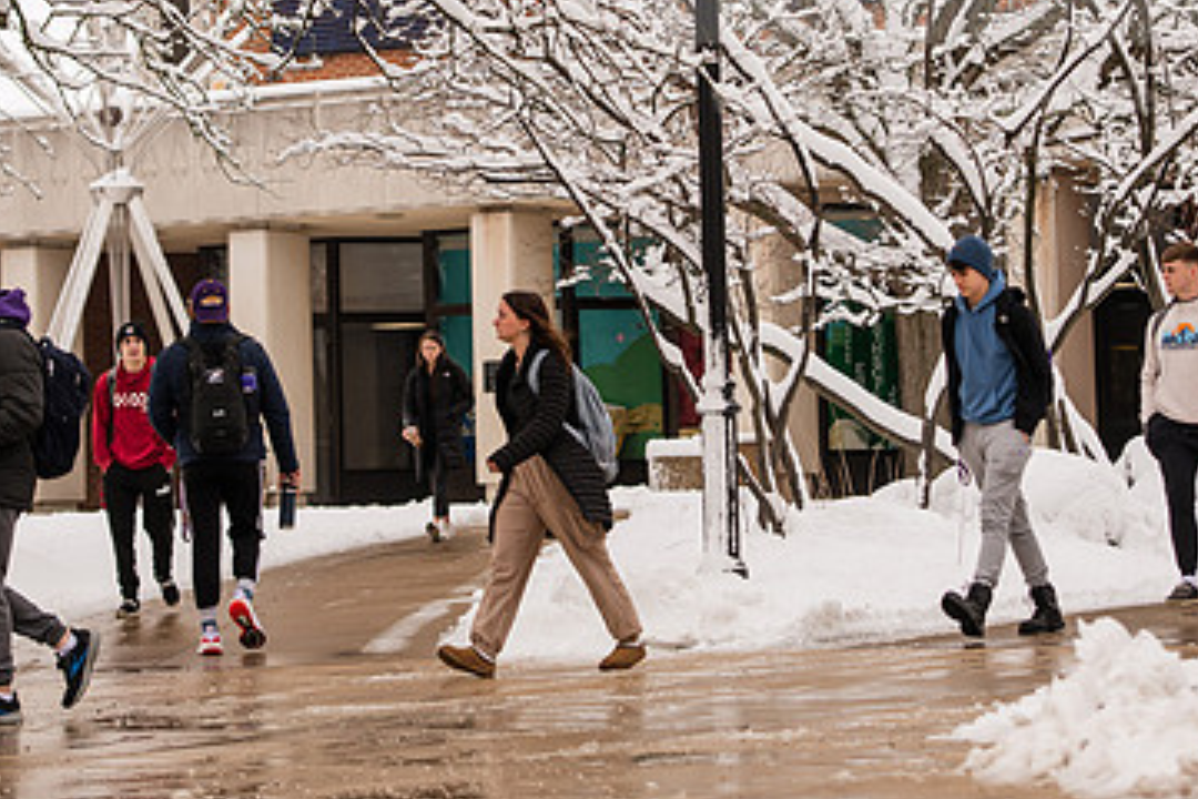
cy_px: 168
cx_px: 559
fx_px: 4825
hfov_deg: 14.2
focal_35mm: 145
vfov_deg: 9.4
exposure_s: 1/500
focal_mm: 90
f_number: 3.5
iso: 160
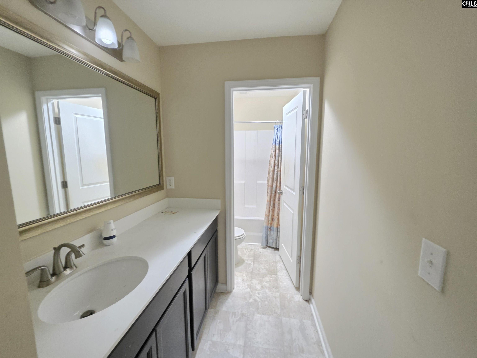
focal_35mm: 13
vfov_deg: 89.9
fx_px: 179
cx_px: 238
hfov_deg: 106.2
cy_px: 179
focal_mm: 2.2
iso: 800
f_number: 1.9
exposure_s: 1/24
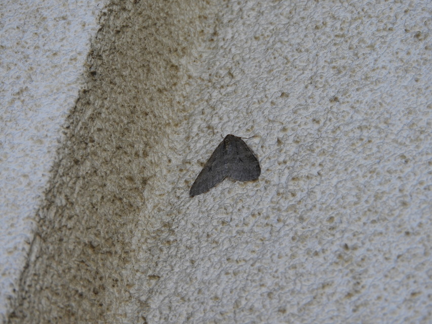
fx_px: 2496
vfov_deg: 7.4
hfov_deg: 9.9
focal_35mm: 200
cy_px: 162
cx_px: 216
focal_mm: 35.8
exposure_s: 1/160
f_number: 5.3
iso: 100
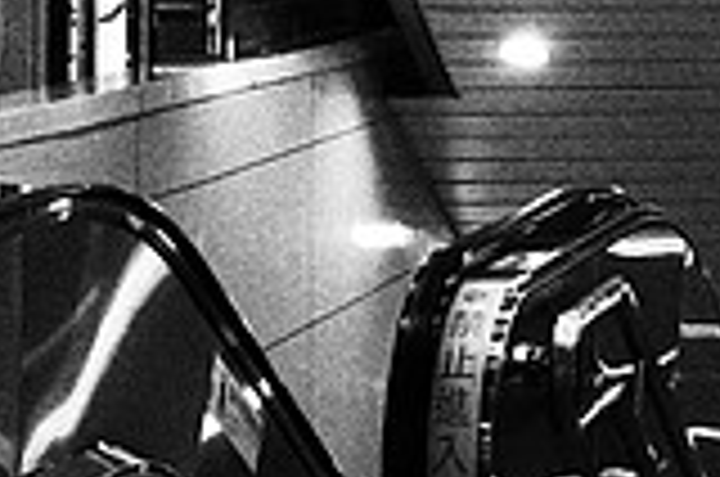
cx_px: 1215
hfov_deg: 11.3
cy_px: -346
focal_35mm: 171
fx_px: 3413
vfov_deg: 7.8
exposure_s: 1/30
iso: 1000
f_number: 2.8
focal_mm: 18.3
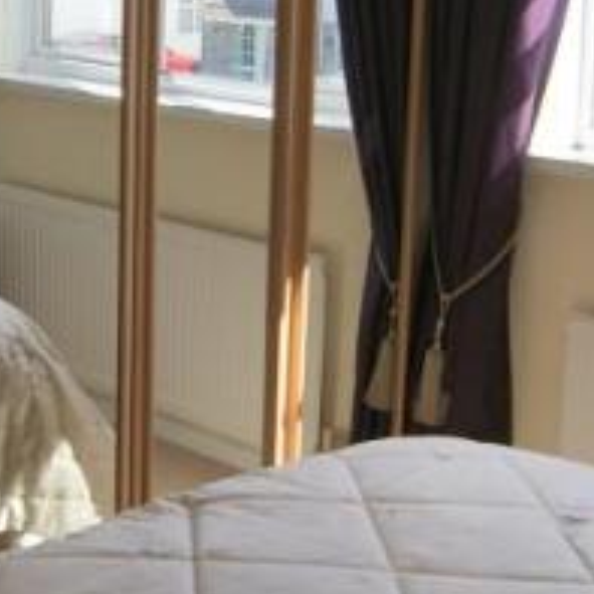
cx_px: 164
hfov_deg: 22.6
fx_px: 1475
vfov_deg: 22.7
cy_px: 213
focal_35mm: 76
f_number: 9
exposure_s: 1/80
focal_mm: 18
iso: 100
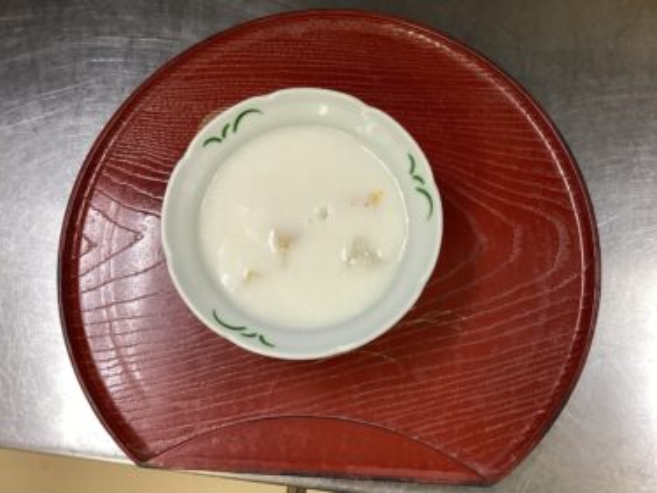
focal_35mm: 31
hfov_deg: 58.4
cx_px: 328
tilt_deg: -77.0
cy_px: 246
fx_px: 588
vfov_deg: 45.4
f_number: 2.4
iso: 100
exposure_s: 1/60
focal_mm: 3.3
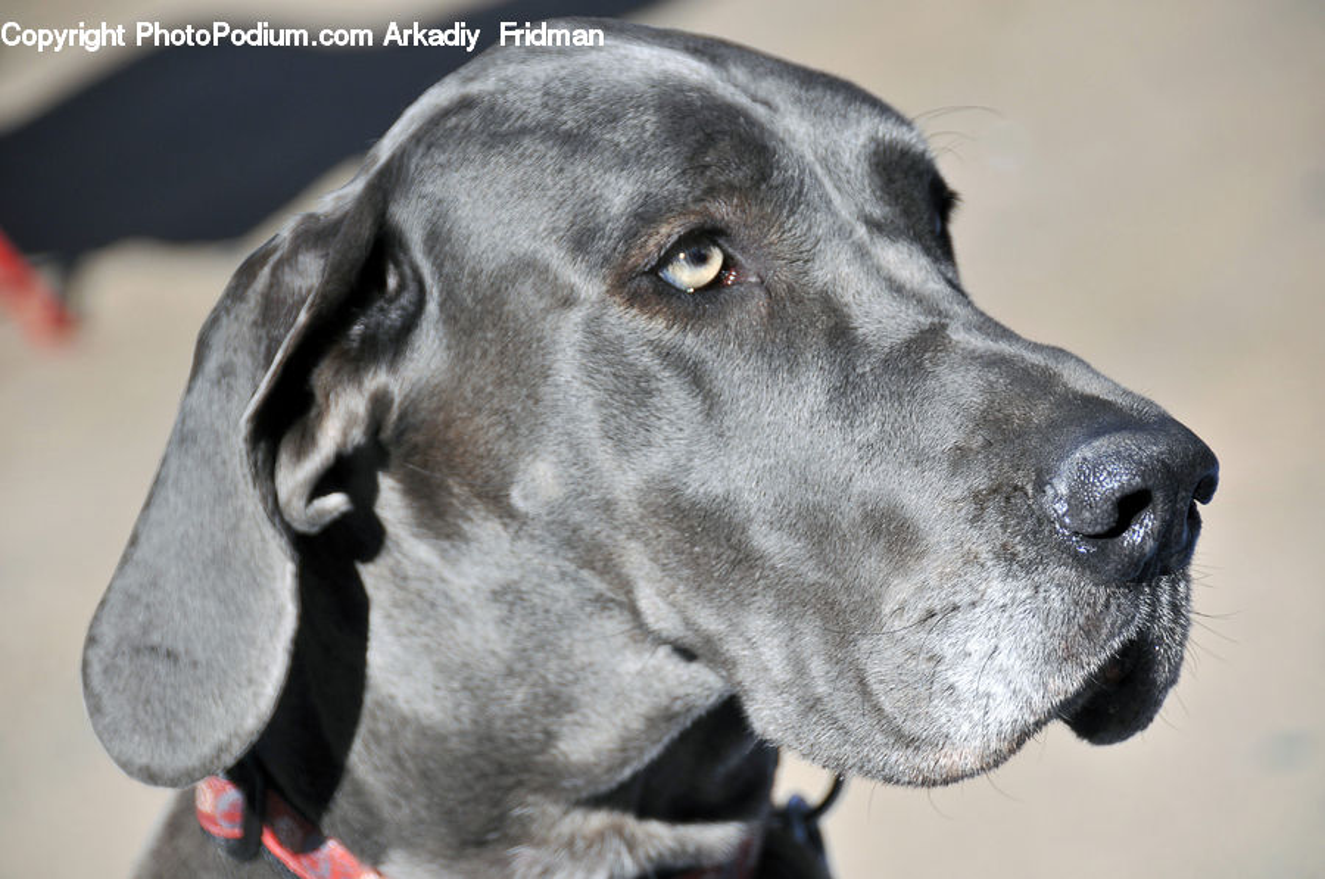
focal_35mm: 195
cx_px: 662
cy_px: 440
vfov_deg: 7.0
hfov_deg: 10.6
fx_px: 7166
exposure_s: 1/800
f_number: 5.6
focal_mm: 130
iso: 200
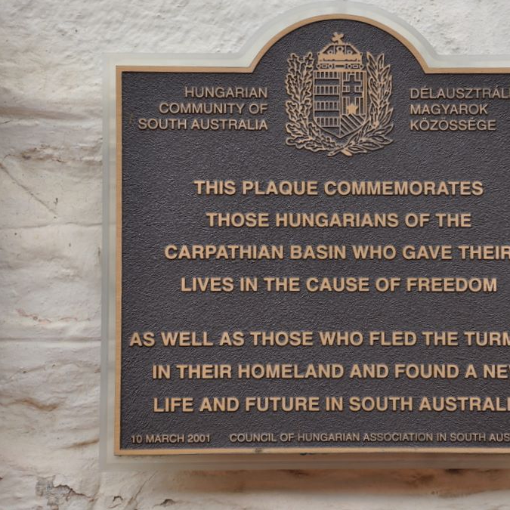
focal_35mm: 112
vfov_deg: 15.6
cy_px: 255
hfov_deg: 15.5
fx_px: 1867
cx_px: 360
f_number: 6.3
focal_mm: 58
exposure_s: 1/160
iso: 200
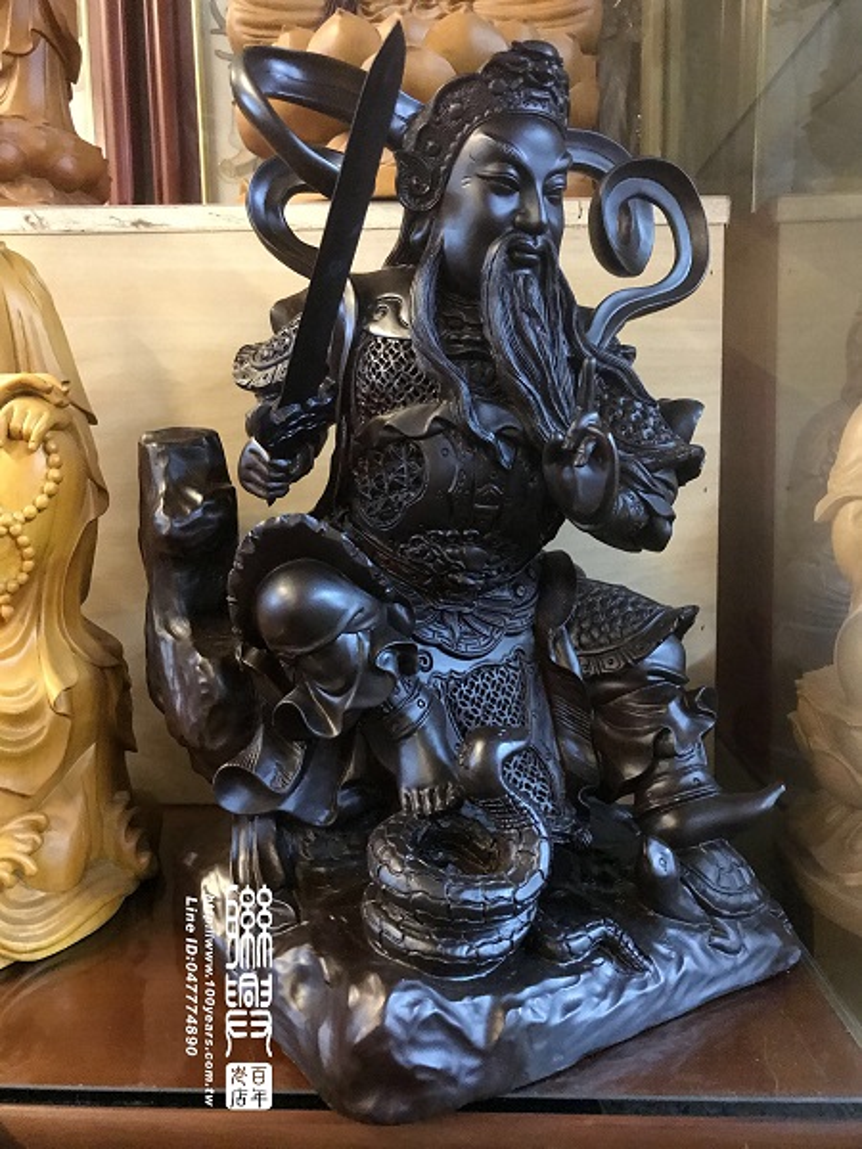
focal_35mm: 28
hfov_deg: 49.7
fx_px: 930
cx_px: 431
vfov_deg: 63.4
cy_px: 574
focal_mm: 3.99
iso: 100
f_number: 1.8
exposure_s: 1/4
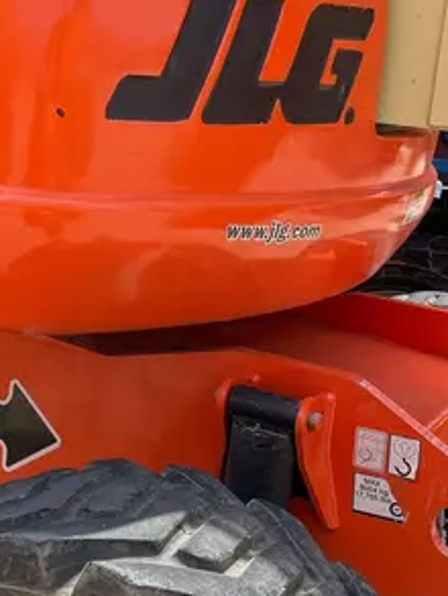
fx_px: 1121
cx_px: -24
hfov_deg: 21.6
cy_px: 213
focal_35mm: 65
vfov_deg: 29.7
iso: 50
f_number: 1.6
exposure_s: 1/2304
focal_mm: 4.2
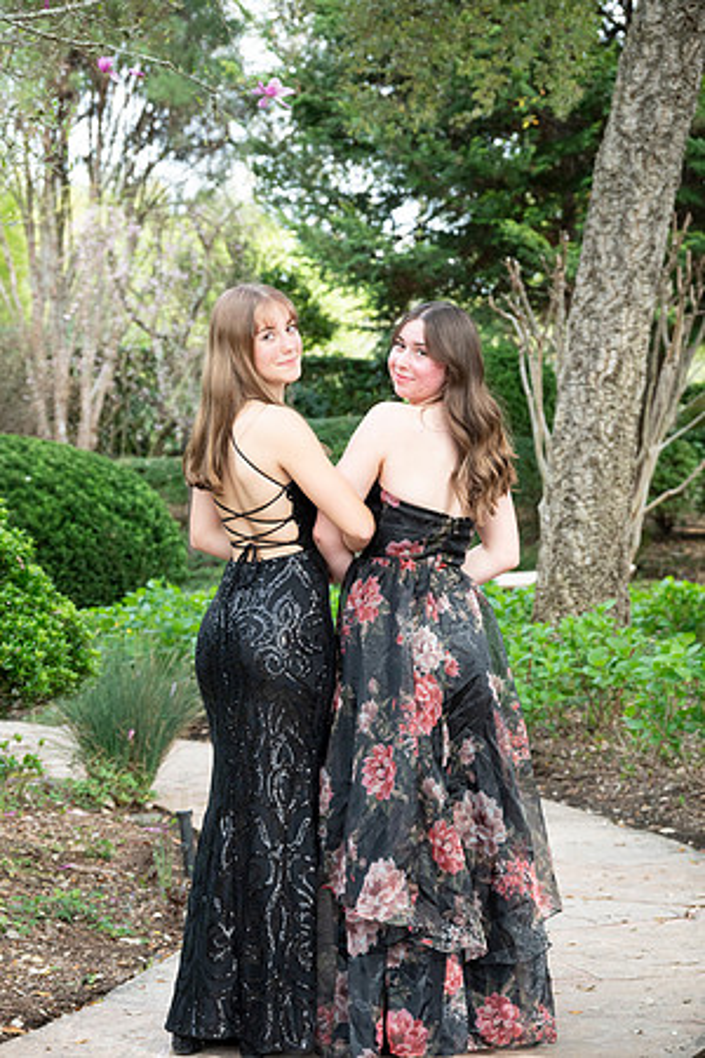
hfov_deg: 16.9
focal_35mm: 81
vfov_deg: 25.1
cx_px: 352
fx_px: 2379
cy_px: 529
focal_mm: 81
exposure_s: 1/500
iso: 1250
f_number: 7.1
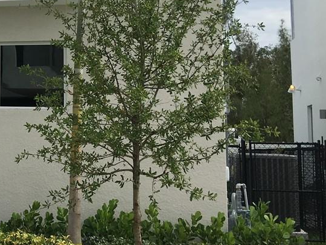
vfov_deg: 17.0
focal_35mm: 86
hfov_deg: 20.6
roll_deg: -1.8
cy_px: 41
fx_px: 810
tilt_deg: +7.9
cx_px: -106
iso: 25
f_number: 2.2
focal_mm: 4.15
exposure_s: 1/1603
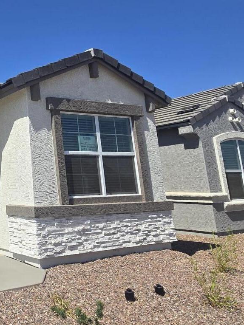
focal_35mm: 34
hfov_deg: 32.7
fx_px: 319
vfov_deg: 53.0
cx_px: -63
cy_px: 112
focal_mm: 2.2
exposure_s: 1/3246
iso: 50
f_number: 2.2
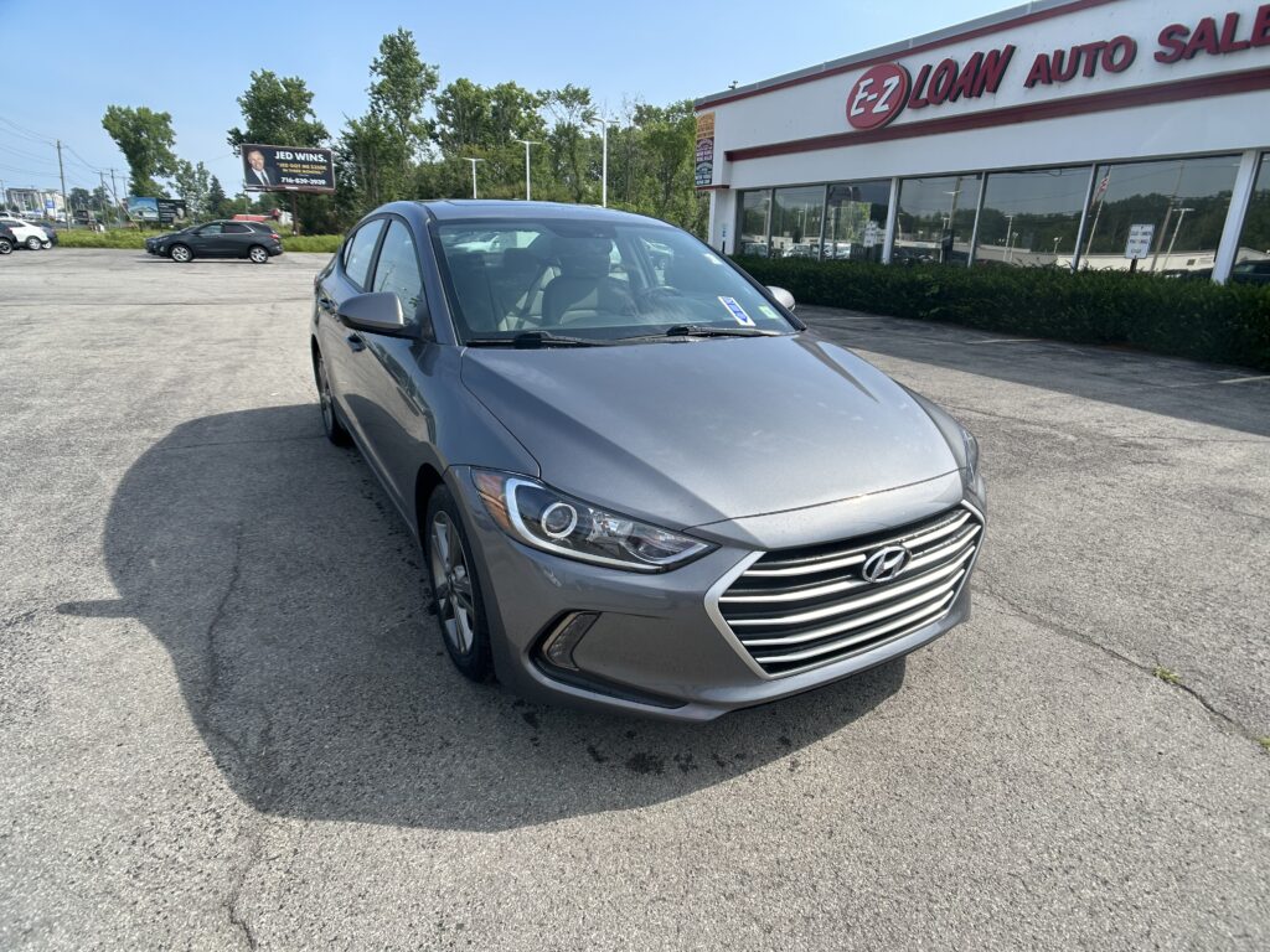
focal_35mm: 26
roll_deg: -2.0
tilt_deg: -17.2
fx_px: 954
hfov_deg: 67.3
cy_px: 476
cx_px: 635
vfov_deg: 53.1
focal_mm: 5.7
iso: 50
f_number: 1.5
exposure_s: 1/2841
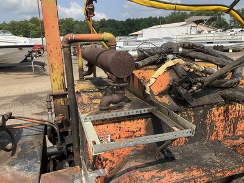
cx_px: 122
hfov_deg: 61.7
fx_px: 204
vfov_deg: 48.2
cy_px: 92
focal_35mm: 29
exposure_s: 1/1144
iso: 25
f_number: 1.8
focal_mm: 3
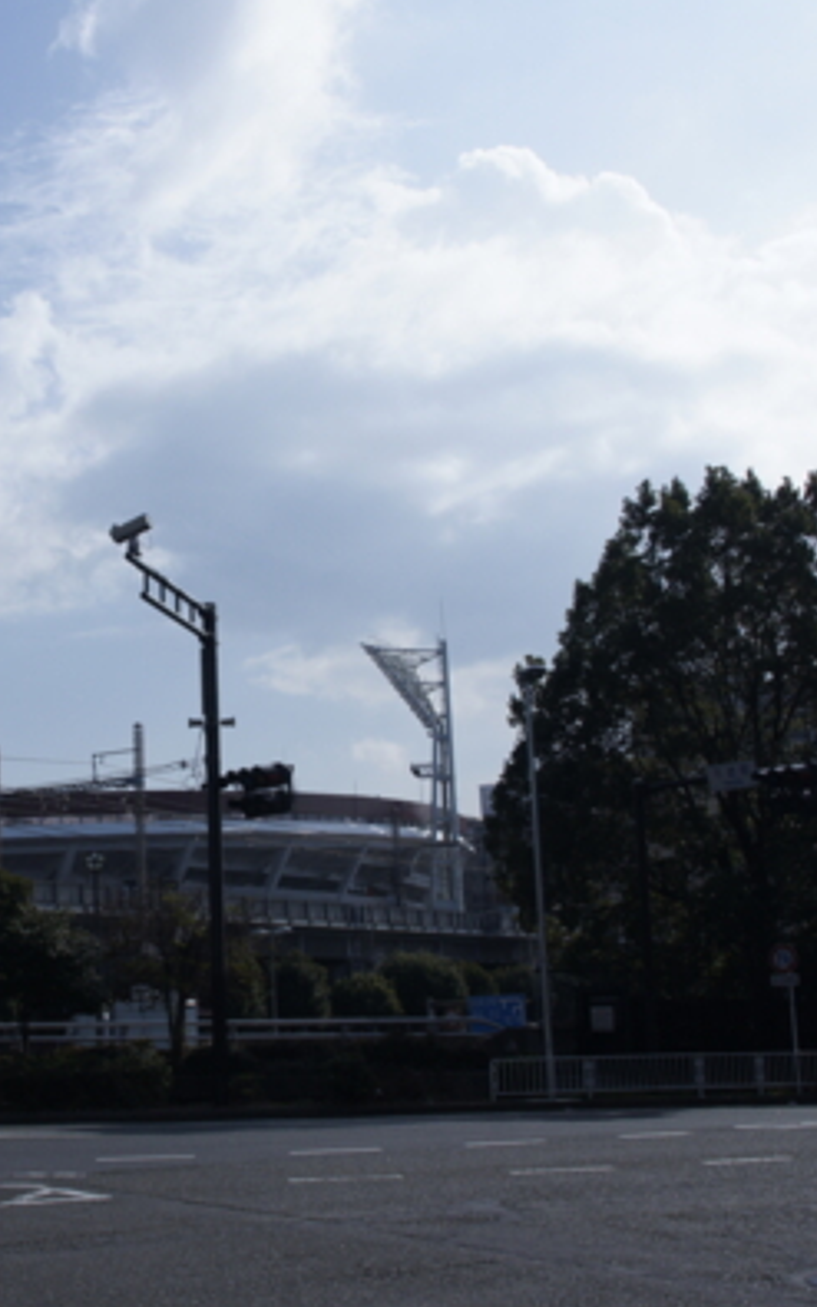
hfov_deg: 24.8
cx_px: 122
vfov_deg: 39.6
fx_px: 1816
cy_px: 657
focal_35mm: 51
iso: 200
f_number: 10
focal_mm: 22
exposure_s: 1/800
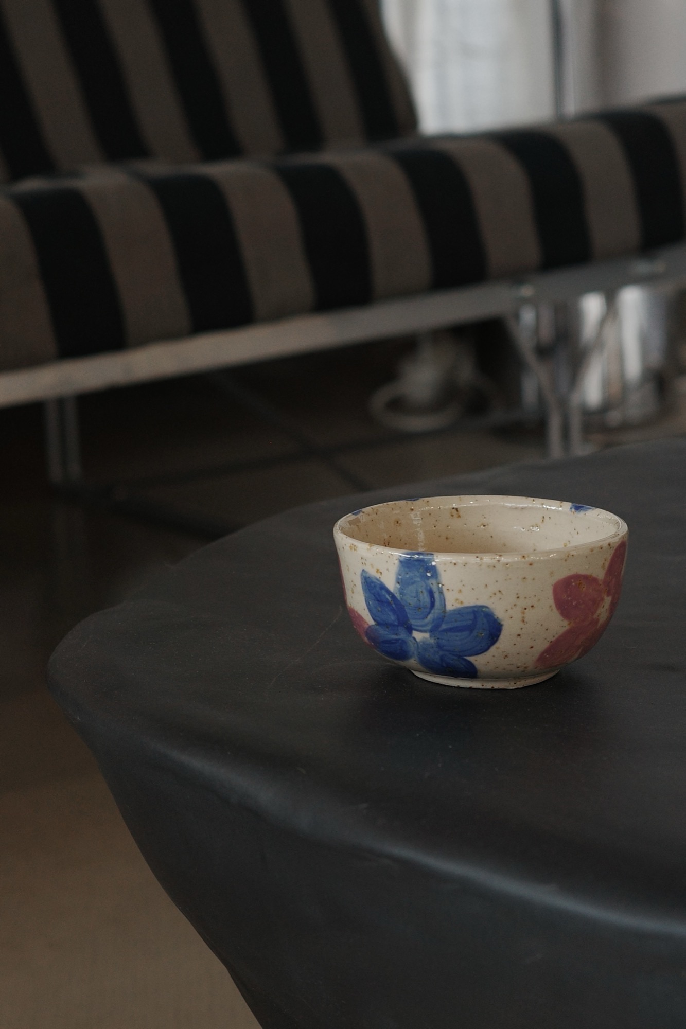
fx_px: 2030
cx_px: 343
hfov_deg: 19.2
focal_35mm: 71
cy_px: 514
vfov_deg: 28.5
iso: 250
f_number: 2.8
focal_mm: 26
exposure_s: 1/40
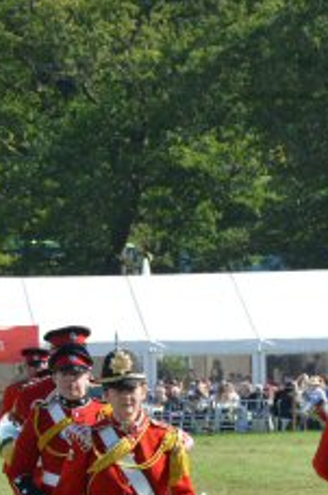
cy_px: 479
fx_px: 3679
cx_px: 195
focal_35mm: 268
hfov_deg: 5.1
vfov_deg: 7.7
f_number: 9
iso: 1600
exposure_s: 1/2000
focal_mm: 90
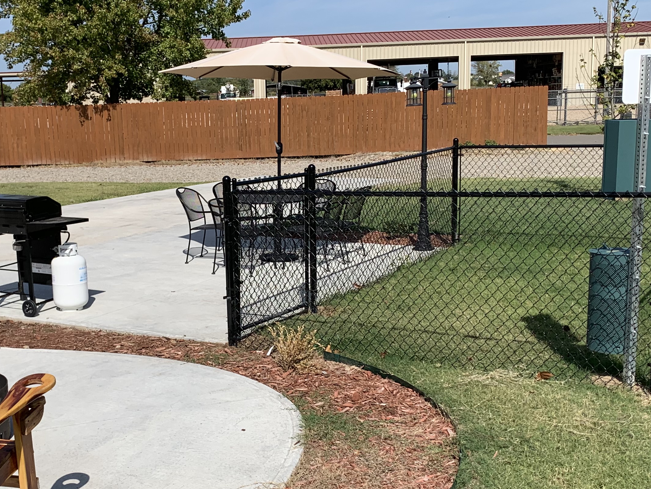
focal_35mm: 49
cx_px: 249
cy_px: 287
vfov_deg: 29.6
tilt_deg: -10.7
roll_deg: +2.7
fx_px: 922
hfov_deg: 38.7
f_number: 1.8
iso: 25
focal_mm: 4.25
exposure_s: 1/3650
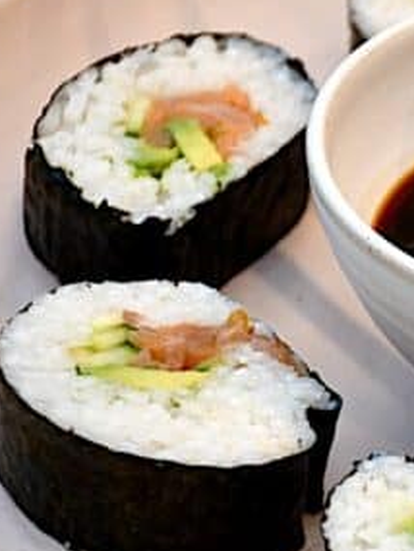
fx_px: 4956
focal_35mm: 311
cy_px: 317
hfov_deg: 4.8
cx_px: 619
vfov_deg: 6.4
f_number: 5.3
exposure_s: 1/60
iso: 720
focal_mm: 80
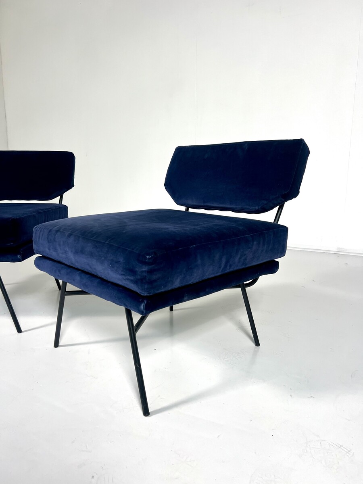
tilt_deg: -10.6
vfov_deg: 67.3
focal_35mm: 26
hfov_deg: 53.1
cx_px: 182
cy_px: 242
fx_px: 364
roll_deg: -0.5
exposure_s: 1/121
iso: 100
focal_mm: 5.7
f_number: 1.5
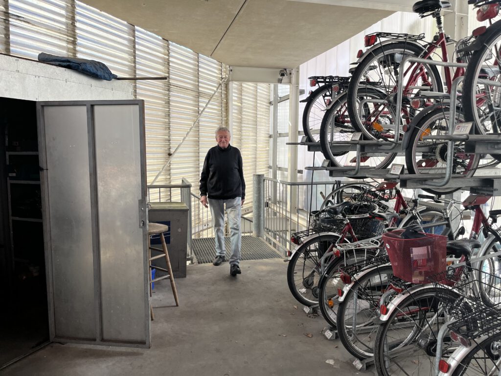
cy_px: 188
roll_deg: -0.7
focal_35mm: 26
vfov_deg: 53.1
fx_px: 376
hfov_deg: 67.3
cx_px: 250
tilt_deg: -5.4
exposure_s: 1/269
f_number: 1.6
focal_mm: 5.1
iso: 40
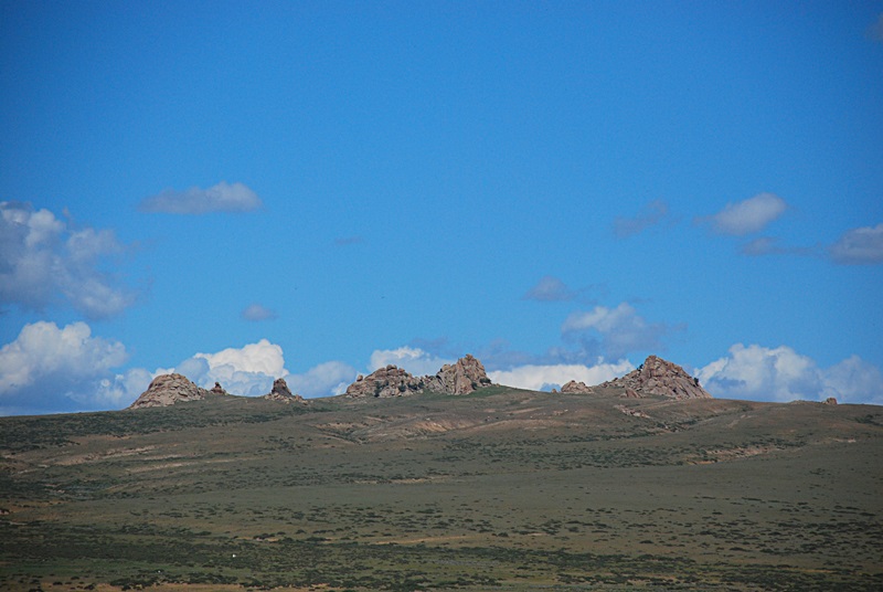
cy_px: 296
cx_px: 442
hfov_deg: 10.1
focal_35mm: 202
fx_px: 4974
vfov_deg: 6.8
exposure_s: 1/3200
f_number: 6.3
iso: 400
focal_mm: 135
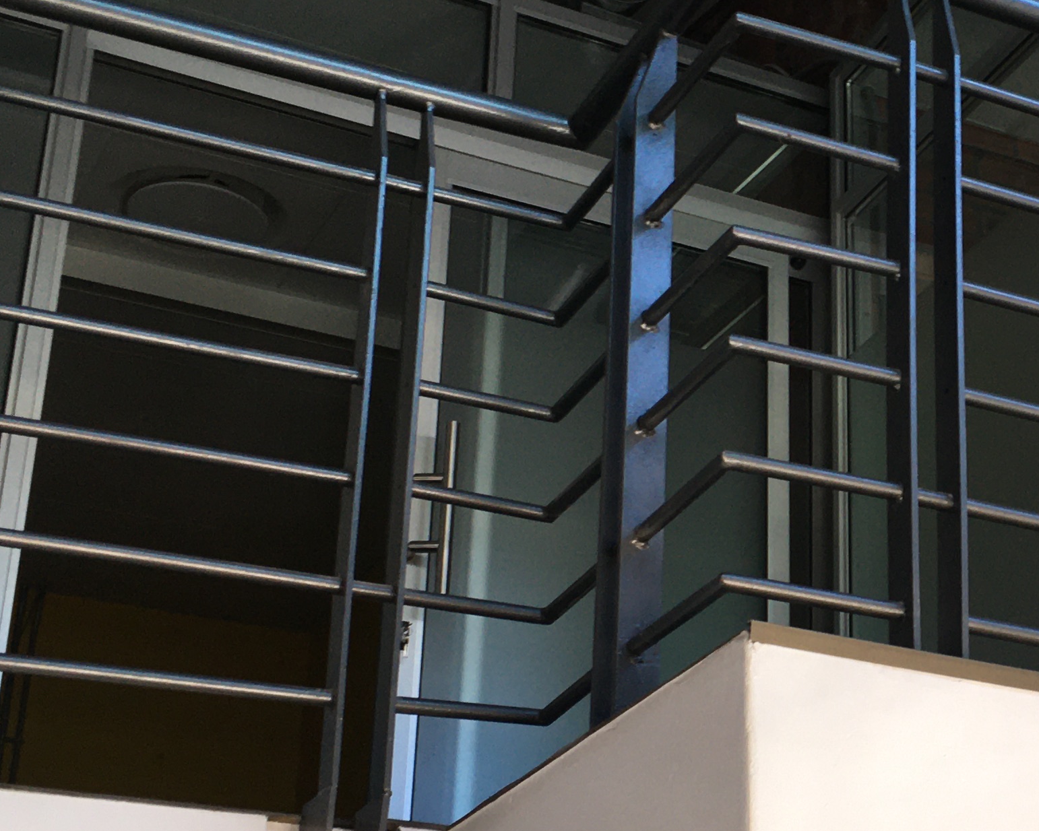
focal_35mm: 74
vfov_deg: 20.7
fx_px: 2276
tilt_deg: +23.8
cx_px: 997
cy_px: 479
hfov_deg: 24.7
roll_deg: +1.8
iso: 32
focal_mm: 4.15
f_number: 2.2
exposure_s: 1/33
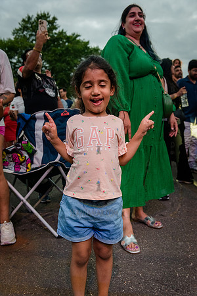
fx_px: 279
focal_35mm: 34
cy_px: 148
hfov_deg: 38.9
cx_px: 98
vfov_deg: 55.8
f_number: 4.5
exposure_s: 1/400
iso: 4000
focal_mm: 34
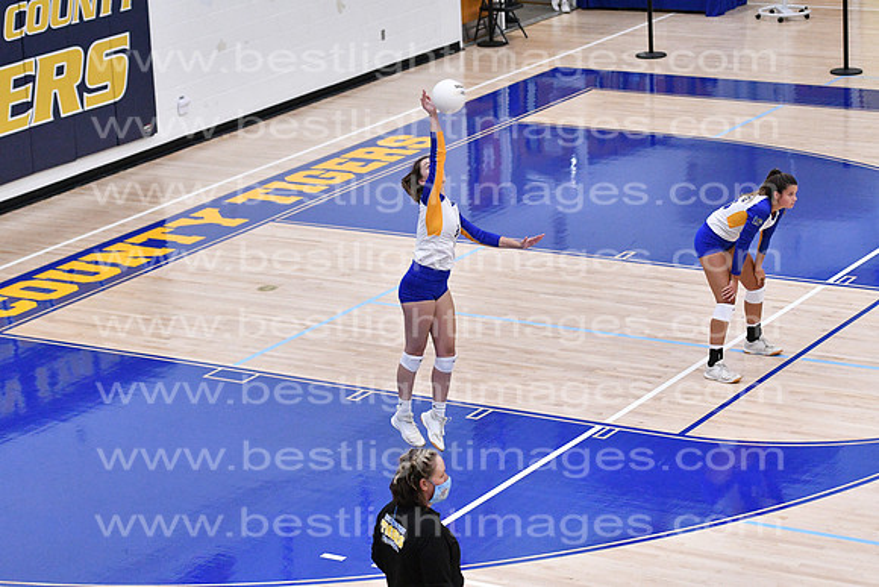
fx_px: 2564
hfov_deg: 19.5
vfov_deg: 13.0
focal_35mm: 105
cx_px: 440
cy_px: 294
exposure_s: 1/1000
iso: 6400
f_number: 3.2
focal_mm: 70
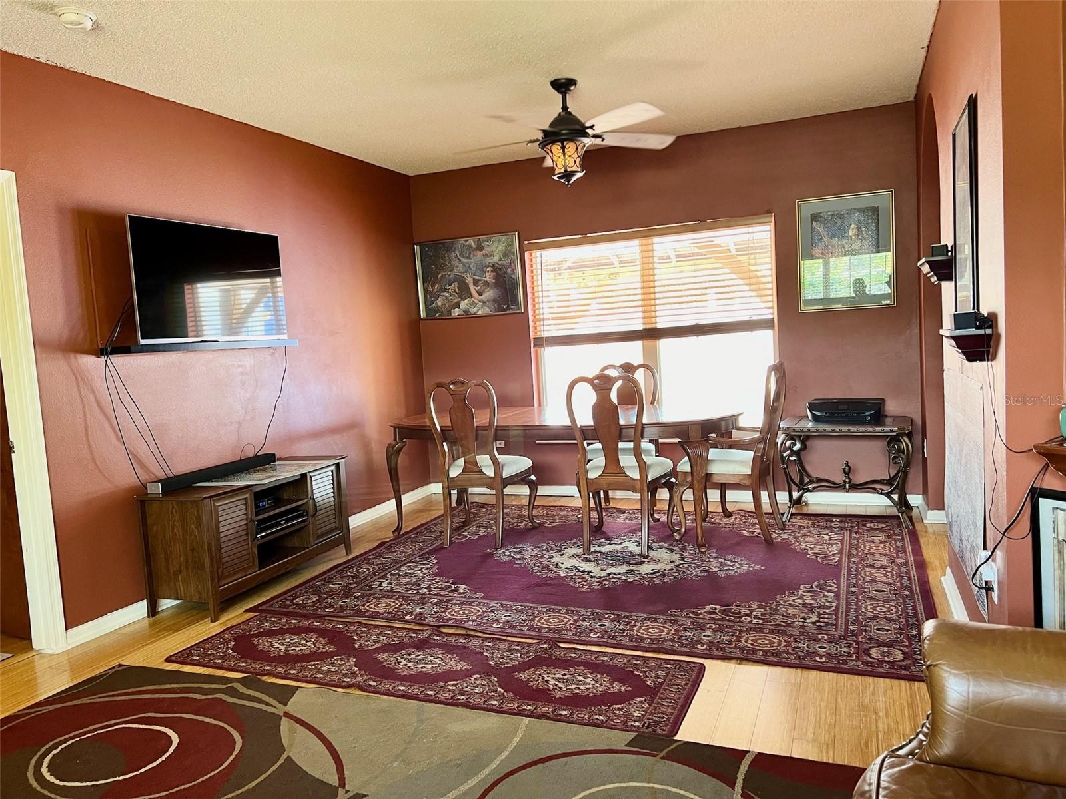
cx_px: 533
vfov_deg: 53.1
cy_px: 400
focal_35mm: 26
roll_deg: +3.4
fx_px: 801
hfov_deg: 67.3
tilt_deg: -5.0
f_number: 1.5
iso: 200
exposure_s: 1/60
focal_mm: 5.7
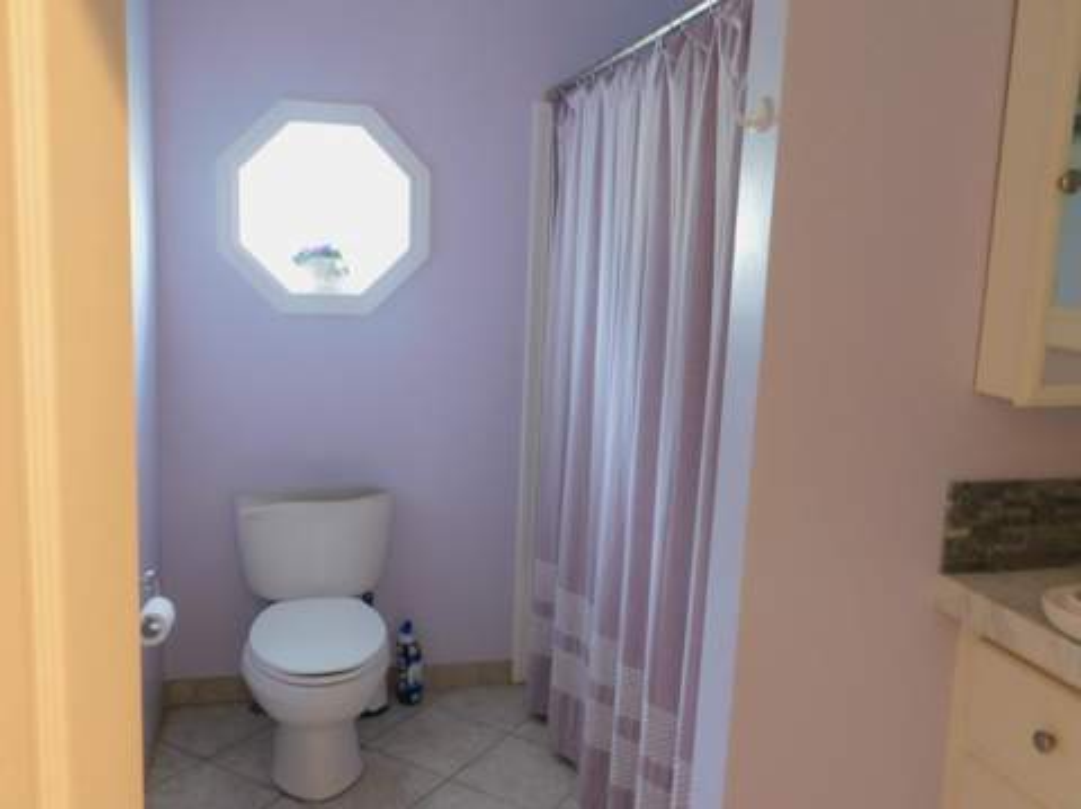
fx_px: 936
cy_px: 404
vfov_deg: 46.7
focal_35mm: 30
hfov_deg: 60.0
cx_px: 540
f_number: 3.2
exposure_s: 1/8
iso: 450
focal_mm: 5.3
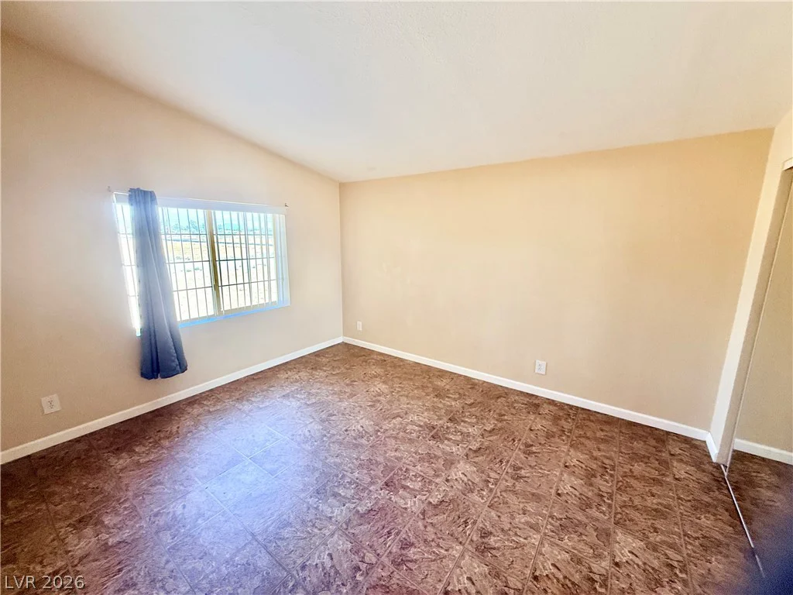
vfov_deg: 85.7
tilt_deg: -10.6
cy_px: 298
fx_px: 321
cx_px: 396
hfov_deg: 102.1
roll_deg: -0.3
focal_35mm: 14
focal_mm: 2.22
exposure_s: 1/99
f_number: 2.2
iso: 200
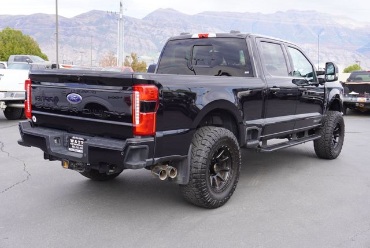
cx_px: 185
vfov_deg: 33.1
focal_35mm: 40
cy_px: 124
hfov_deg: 47.9
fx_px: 417
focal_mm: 27
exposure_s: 1/80
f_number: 6.3
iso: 100
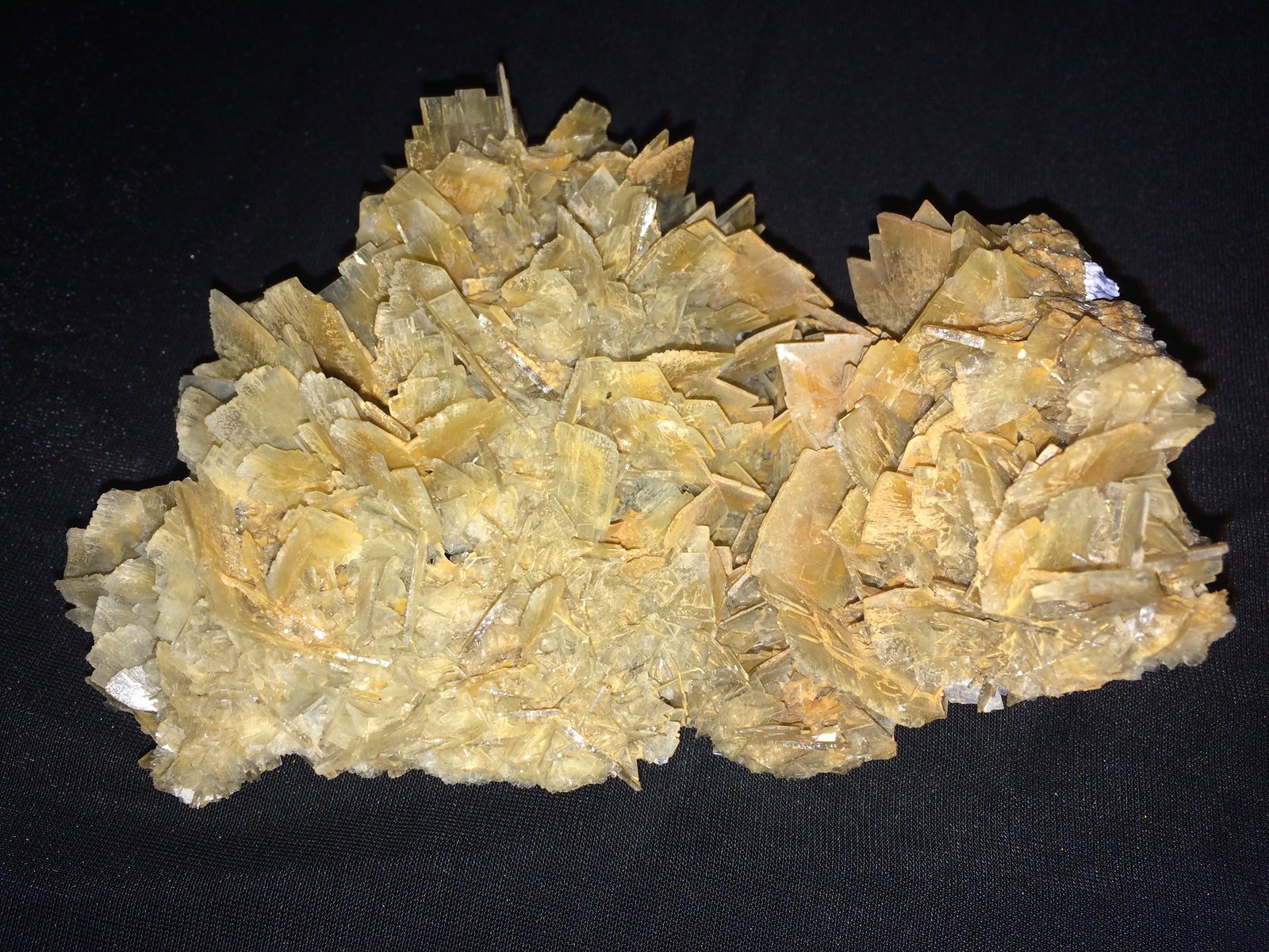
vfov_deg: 48.2
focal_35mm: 29
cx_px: 634
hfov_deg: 61.7
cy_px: 476
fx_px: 1063
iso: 32
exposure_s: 1/94
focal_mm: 4.15
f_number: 2.2
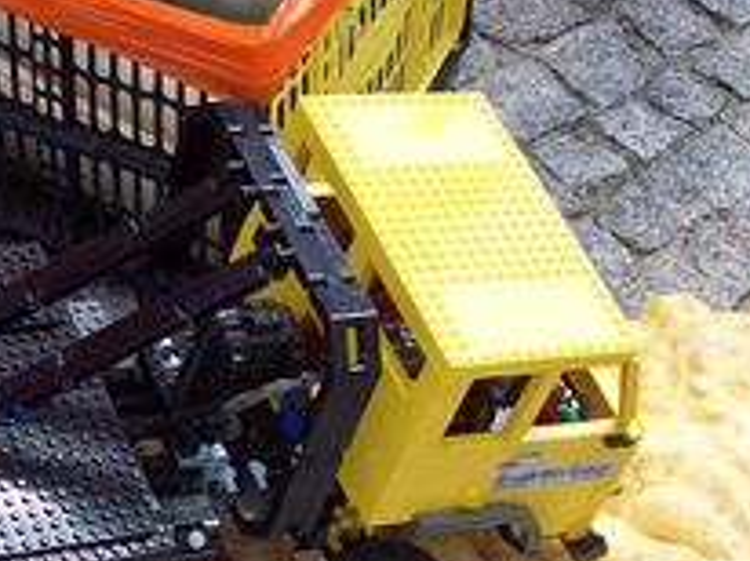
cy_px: 503
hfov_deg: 17.4
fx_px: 2424
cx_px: 153
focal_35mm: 112
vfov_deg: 13.1
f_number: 2.7
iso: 80
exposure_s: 1/484
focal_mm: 6
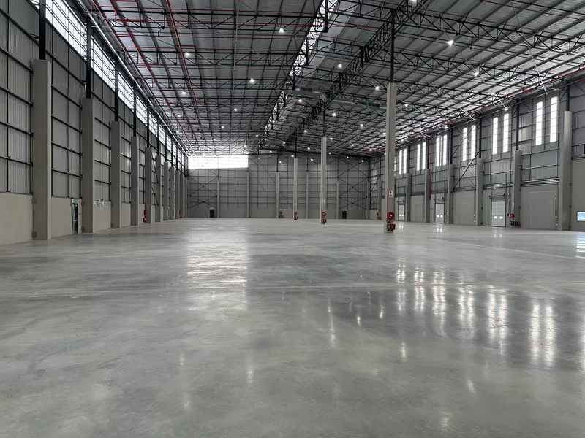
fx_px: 406
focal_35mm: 24
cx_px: 292
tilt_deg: -1.0
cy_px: 219
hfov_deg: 71.6
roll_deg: -0.1
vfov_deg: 56.8
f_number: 1.78
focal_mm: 6.86
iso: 125
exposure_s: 1/121
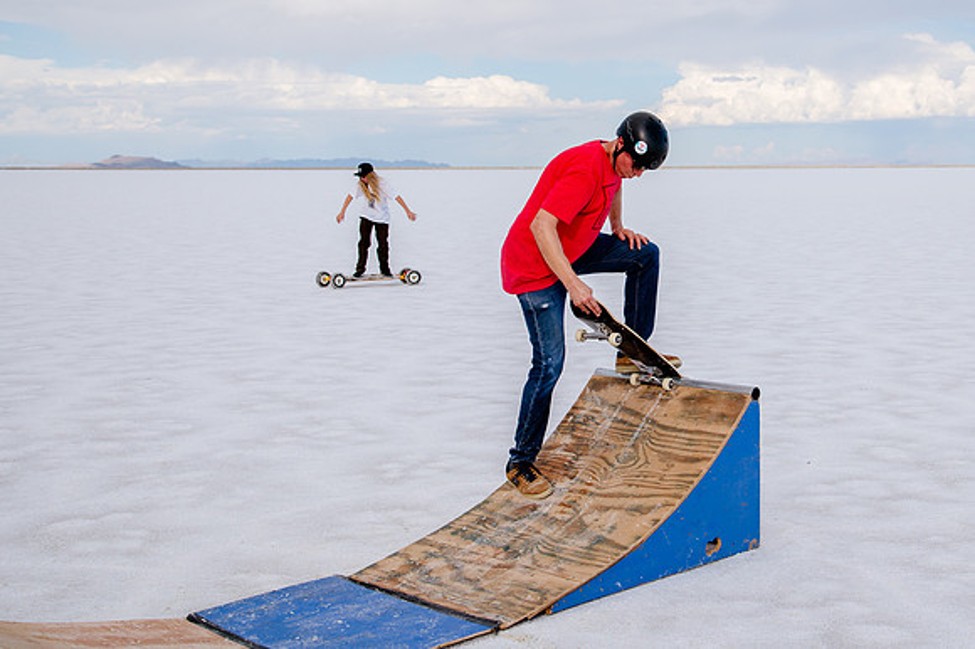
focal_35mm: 50
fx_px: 1364
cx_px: 623
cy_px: 234
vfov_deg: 26.6
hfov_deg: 39.0
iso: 250
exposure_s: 1/640
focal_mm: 38
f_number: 8
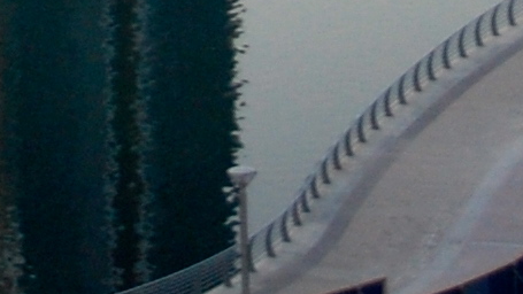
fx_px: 4604
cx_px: -303
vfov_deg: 3.4
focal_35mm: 332
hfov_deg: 6.4
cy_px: -1201
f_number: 4.5
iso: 400
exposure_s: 1/50
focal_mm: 32
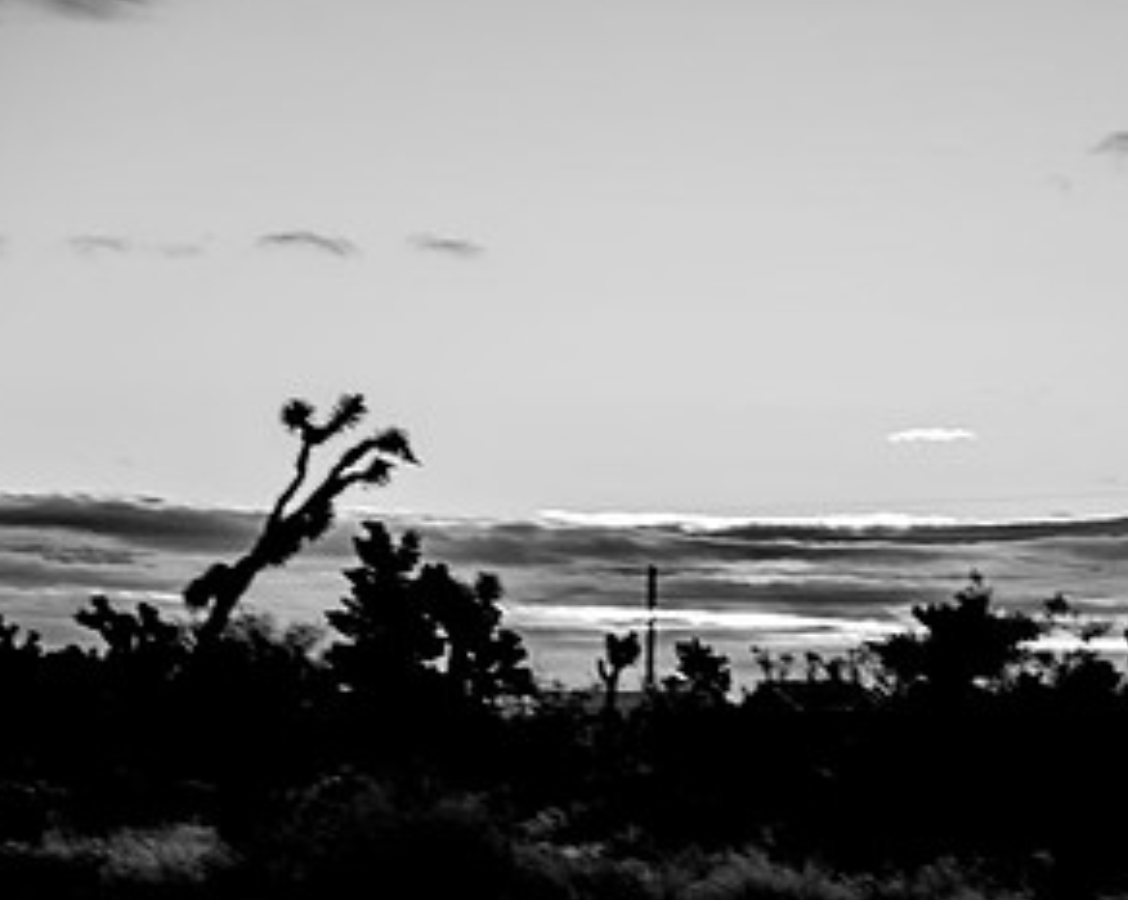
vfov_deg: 8.4
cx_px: 784
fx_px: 6103
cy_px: 628
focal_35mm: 183
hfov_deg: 10.5
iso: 100
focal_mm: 98
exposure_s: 1/200
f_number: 4
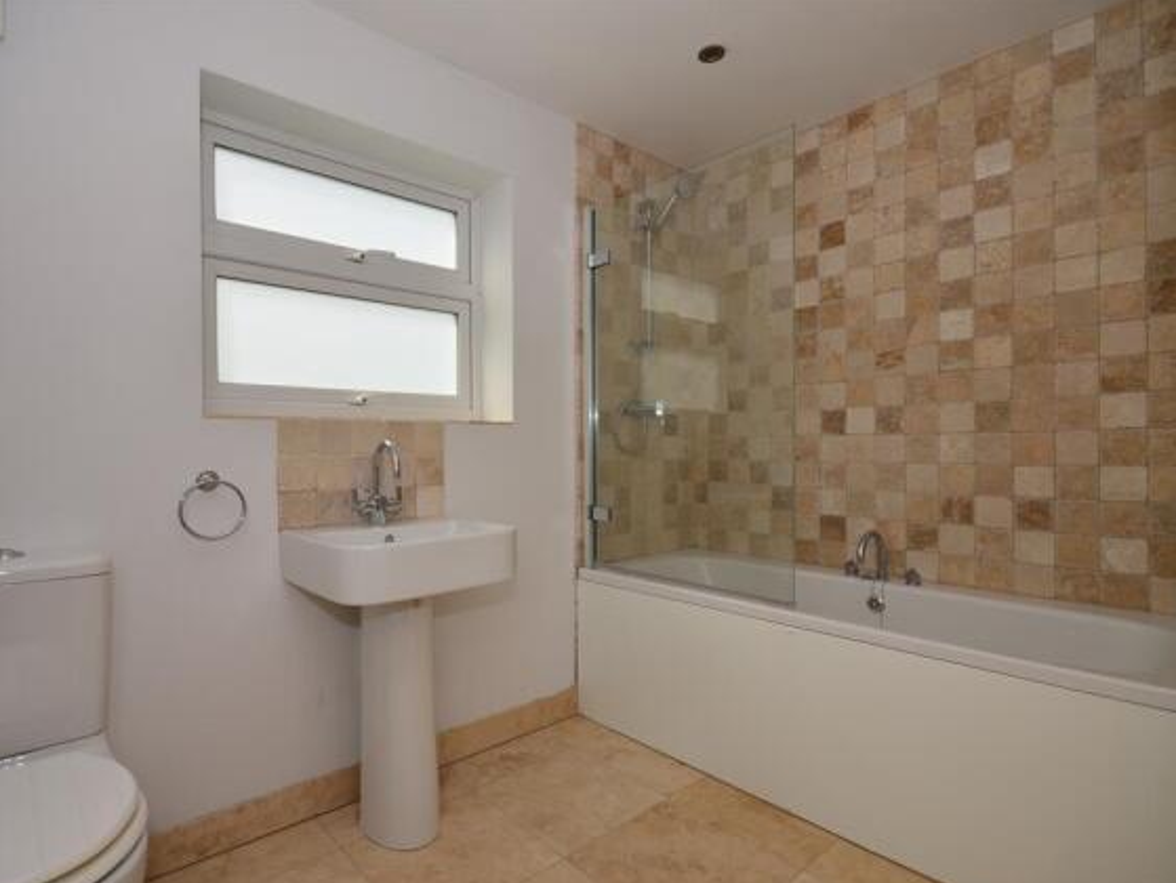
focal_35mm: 19
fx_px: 631
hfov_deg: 85.8
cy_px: 452
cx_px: 536
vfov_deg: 70.0
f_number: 10
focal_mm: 11
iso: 200
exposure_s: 1/200
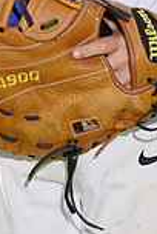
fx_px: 4343
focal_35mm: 667
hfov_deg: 2.1
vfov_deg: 3.1
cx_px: 16
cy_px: -162
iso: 100
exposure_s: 1/250
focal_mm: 175
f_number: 9
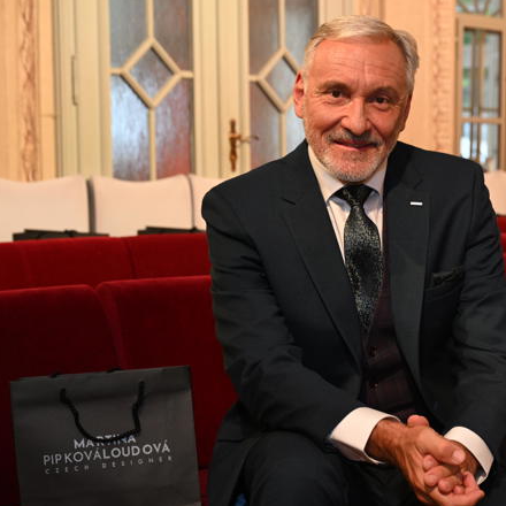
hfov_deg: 23.9
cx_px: 334
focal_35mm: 72
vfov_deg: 24.0
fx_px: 1191
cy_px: 261
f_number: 5
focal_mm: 54
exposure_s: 1/160
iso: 1600
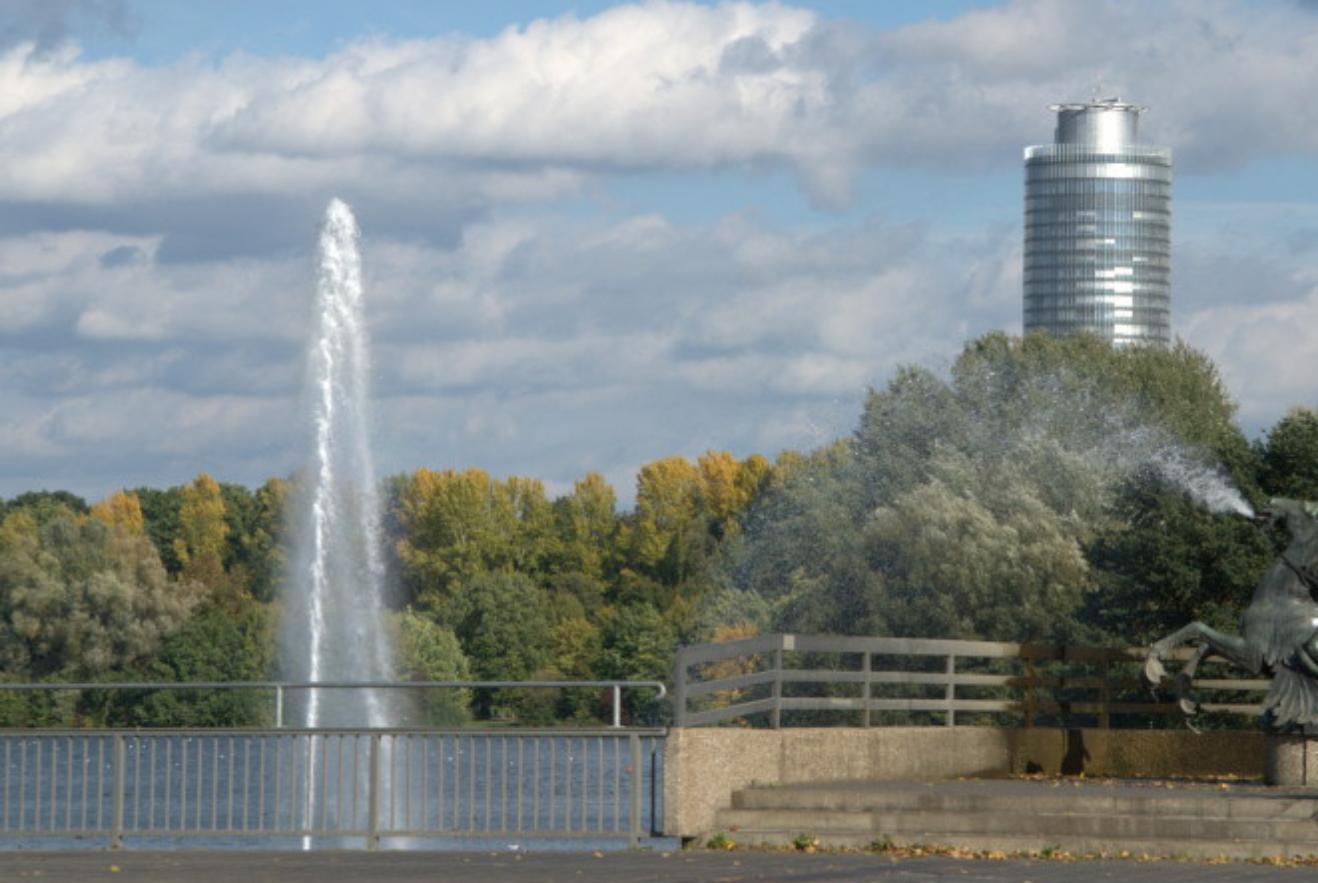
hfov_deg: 11.8
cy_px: 358
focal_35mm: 174
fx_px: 6369
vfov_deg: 7.9
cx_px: 802
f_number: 8
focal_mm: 85
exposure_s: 1/1000
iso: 200
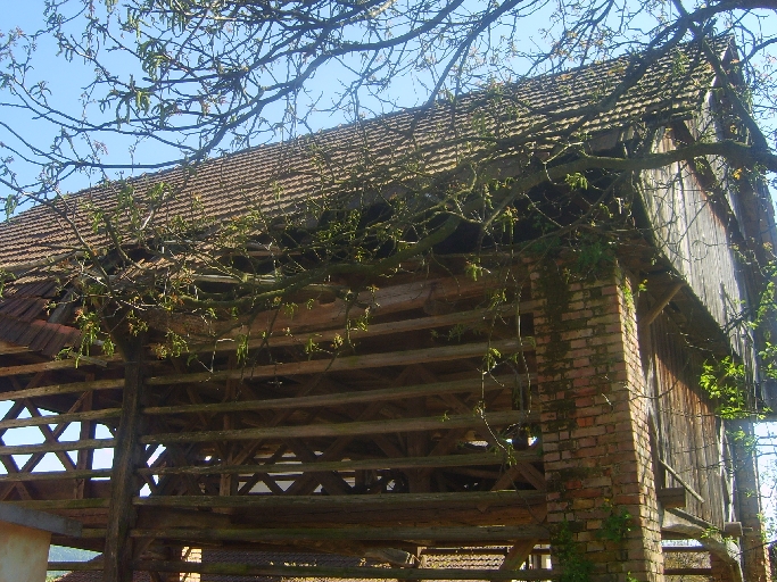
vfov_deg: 35.1
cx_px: 332
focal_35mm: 41
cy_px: 265
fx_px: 920
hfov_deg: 45.7
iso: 50
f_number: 2.8
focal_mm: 5.8
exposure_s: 1/350
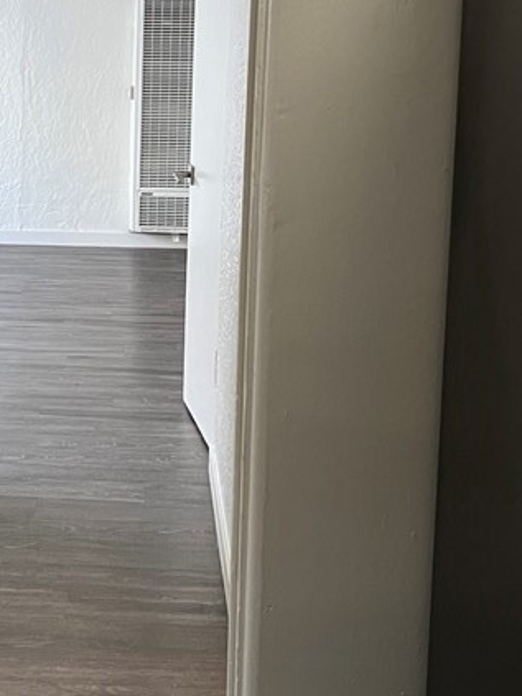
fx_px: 1267
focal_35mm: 63
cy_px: 224
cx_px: 48
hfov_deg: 22.7
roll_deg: -0.5
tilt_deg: -10.5
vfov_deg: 30.5
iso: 80
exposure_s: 1/60
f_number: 1.6
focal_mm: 5.1
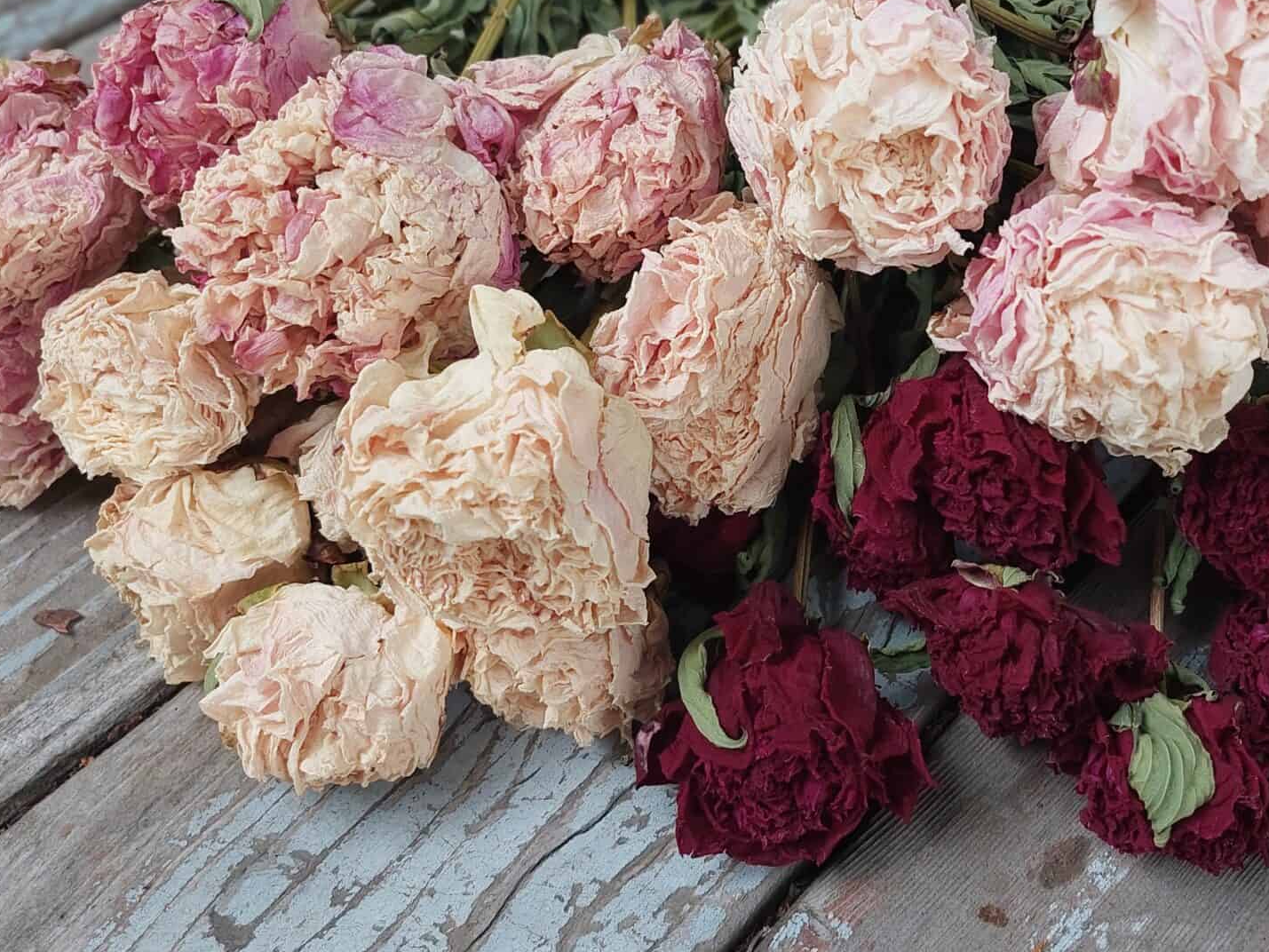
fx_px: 1576
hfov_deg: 43.5
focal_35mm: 43
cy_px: 398
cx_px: 789
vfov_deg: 33.5
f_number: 1.8
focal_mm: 5.23
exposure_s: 1/30
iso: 50
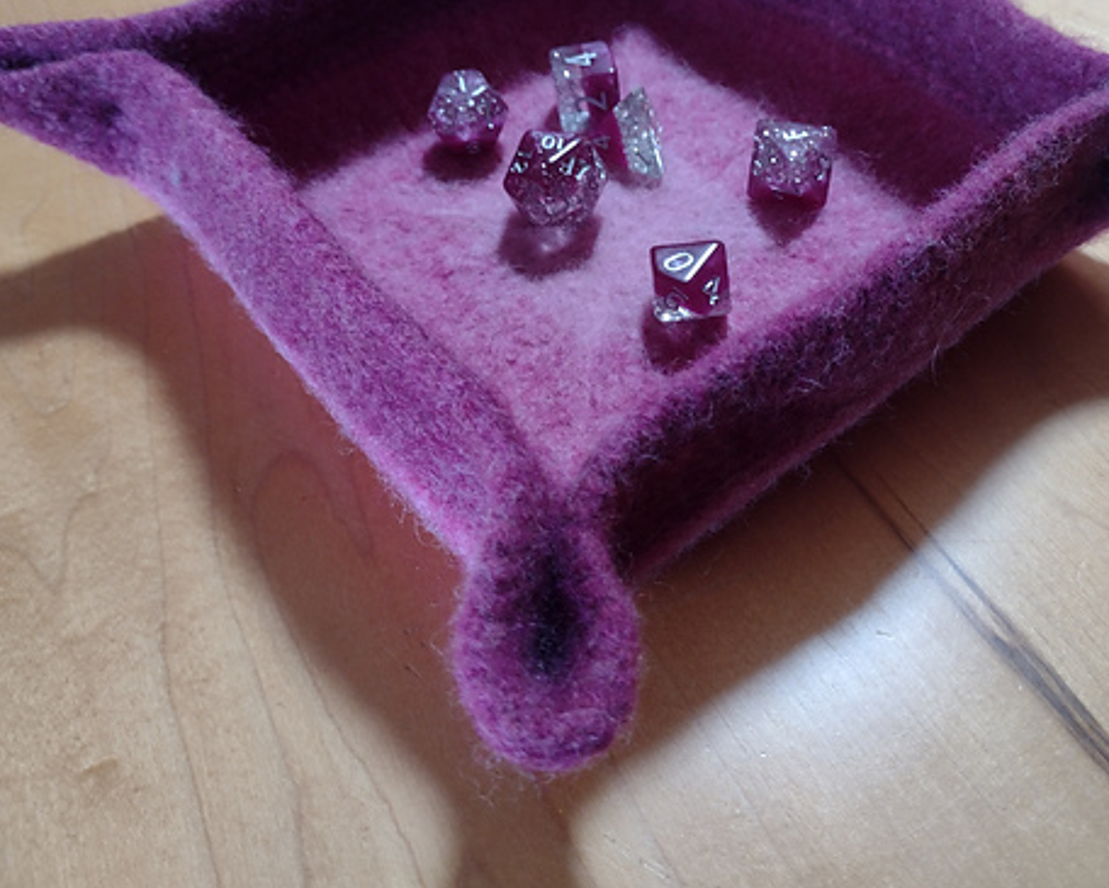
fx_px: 1215
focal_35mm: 37
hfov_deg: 49.0
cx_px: 601
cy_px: 316
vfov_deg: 39.8
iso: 369
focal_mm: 4.71
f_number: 1.7
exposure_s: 1/40
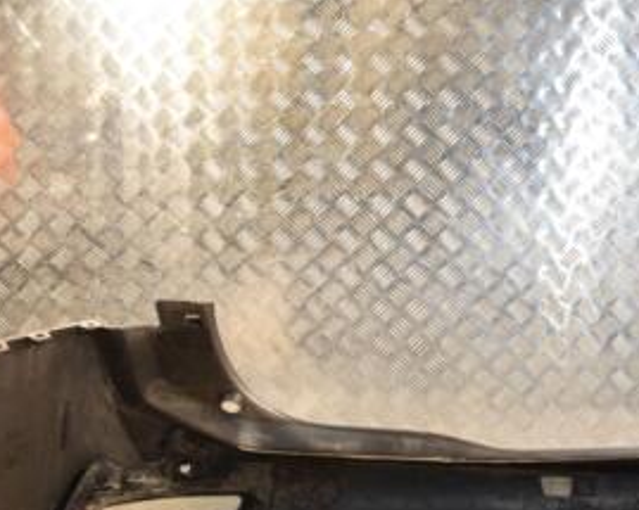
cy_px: 242
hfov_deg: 27.7
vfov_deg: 23.1
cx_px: 570
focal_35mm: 66
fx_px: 1249
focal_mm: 21
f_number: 8
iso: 800
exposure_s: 1/200
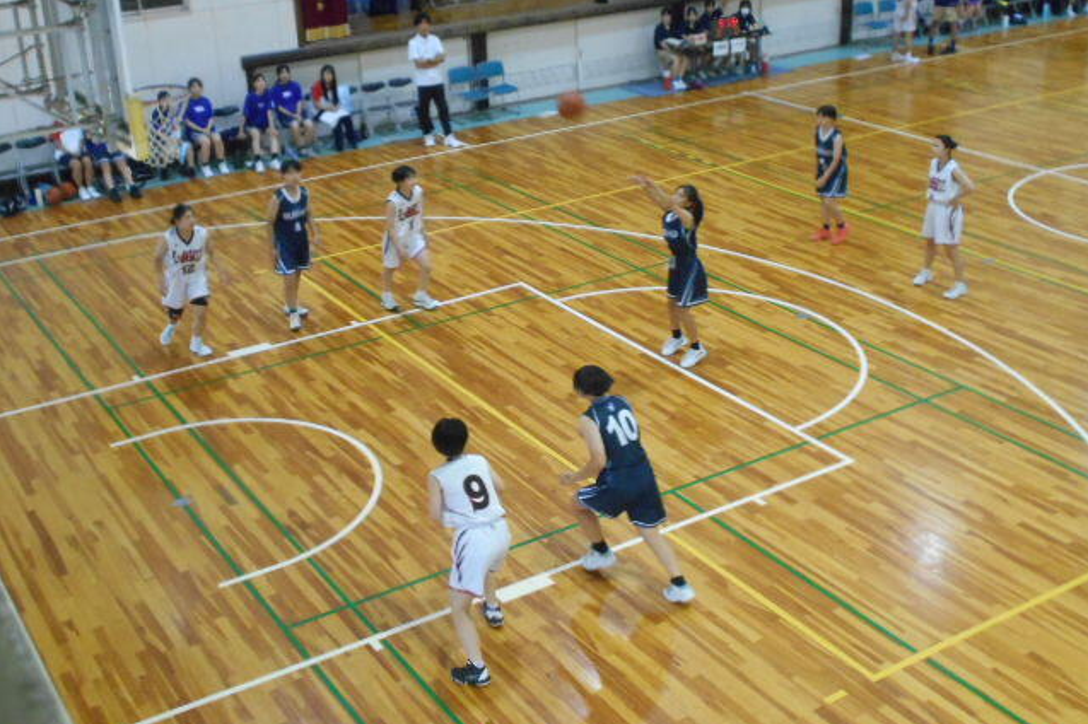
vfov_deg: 29.2
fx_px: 1389
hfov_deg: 42.8
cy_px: 326
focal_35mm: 46
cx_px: 545
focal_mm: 7.7
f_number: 4.2
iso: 800
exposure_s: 1/50
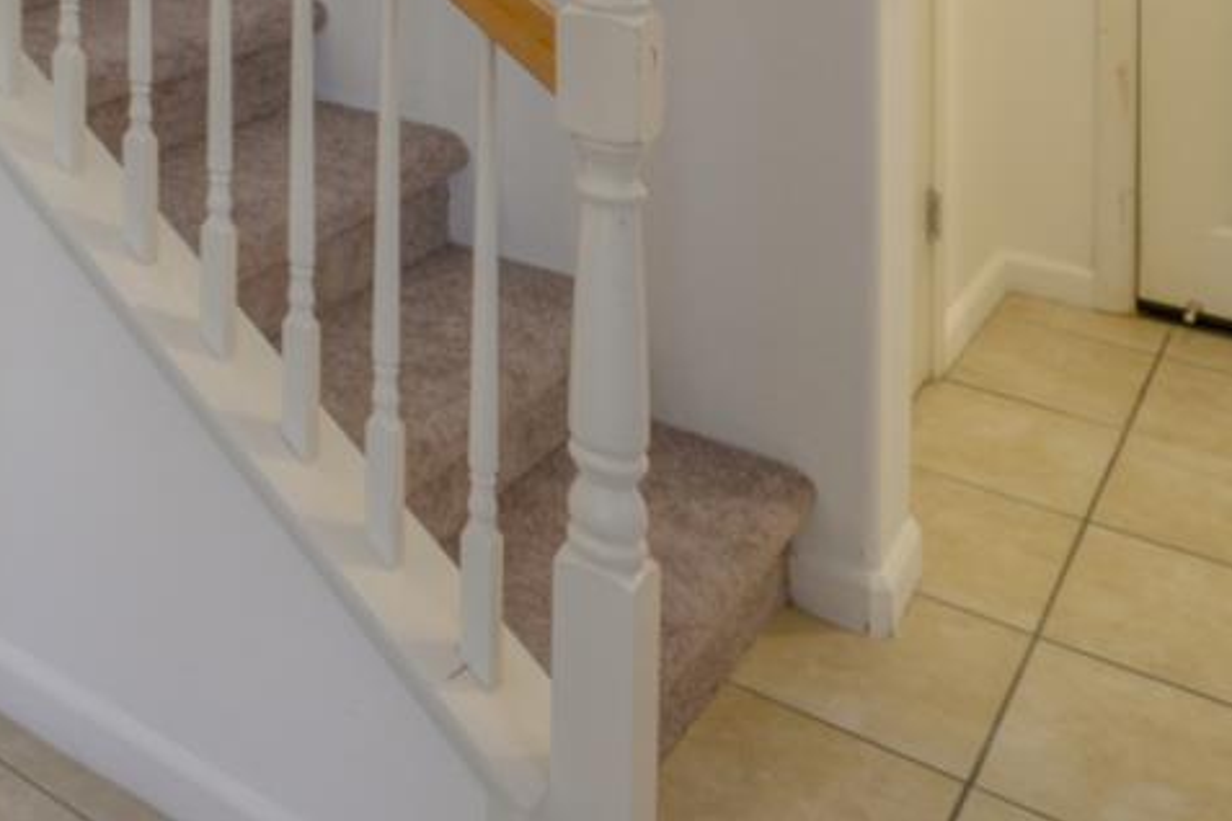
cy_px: -364
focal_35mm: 44
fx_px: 1506
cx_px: -364
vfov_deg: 24.6
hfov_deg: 33.1
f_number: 10
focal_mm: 14
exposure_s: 1/10
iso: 400
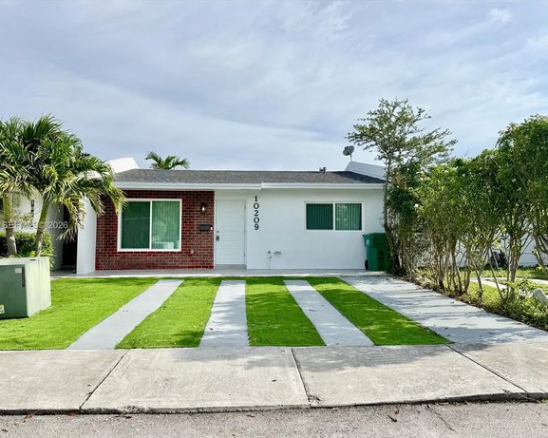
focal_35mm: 26
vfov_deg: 54.9
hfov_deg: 66.0
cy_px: 226
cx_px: 254
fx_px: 421
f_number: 1.78
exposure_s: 1/7353
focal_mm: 6.76
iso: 80
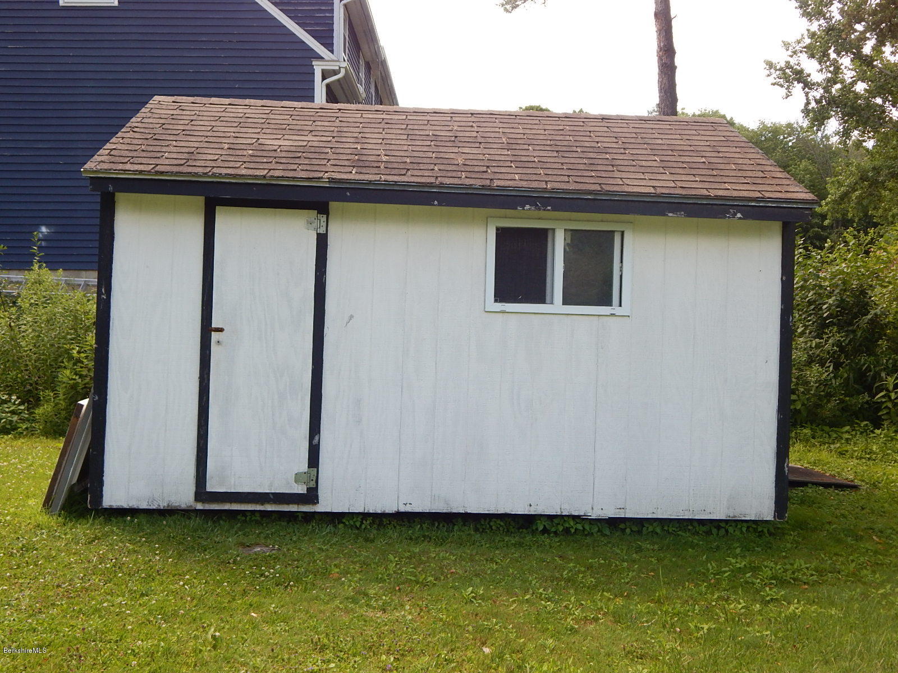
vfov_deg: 37.7
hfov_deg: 49.0
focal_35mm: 38
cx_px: 449
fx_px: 986
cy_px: 336
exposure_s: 1/320
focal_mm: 6.8
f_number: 3.4
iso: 125
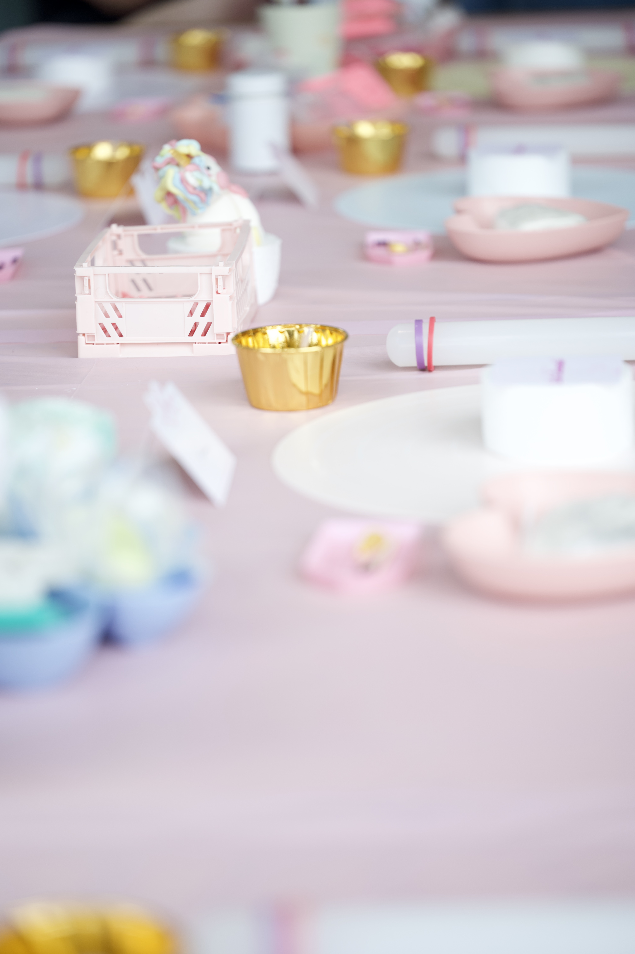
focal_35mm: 105
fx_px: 2782
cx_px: 318
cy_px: 477
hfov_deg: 13.0
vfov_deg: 19.5
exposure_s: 1/160
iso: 200
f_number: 2.8
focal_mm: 105
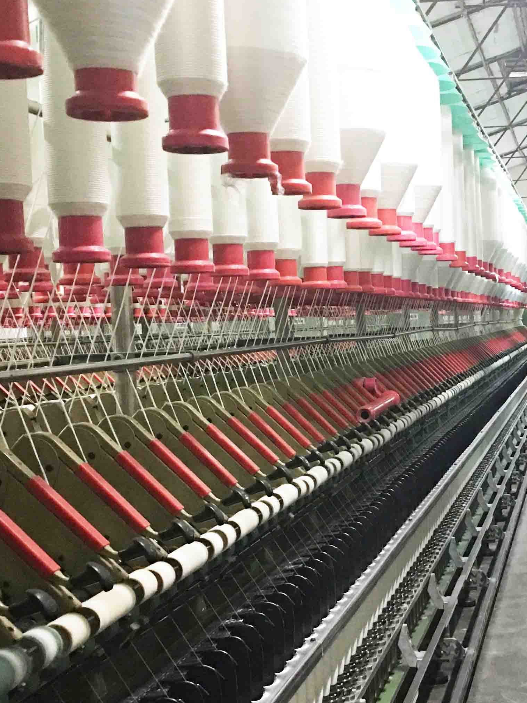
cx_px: 518
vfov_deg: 33.2
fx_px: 1177
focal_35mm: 58
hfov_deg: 24.2
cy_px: 374
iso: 100
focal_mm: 4.15
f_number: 2.2
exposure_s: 1/8
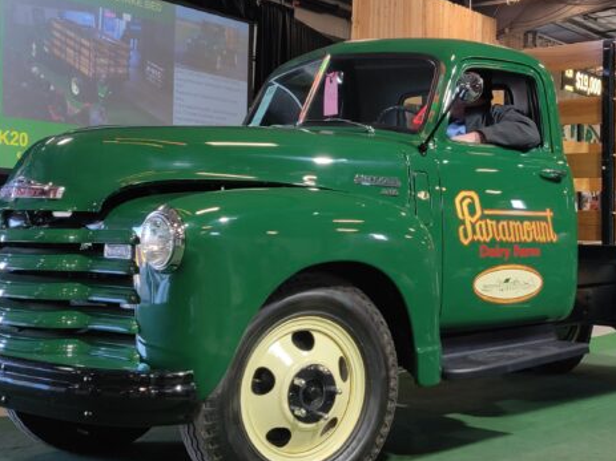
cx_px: 381
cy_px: 218
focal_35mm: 54
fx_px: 961
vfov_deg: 27.0
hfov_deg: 35.4
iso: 160
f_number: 1.7
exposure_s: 1/100
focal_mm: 4.25
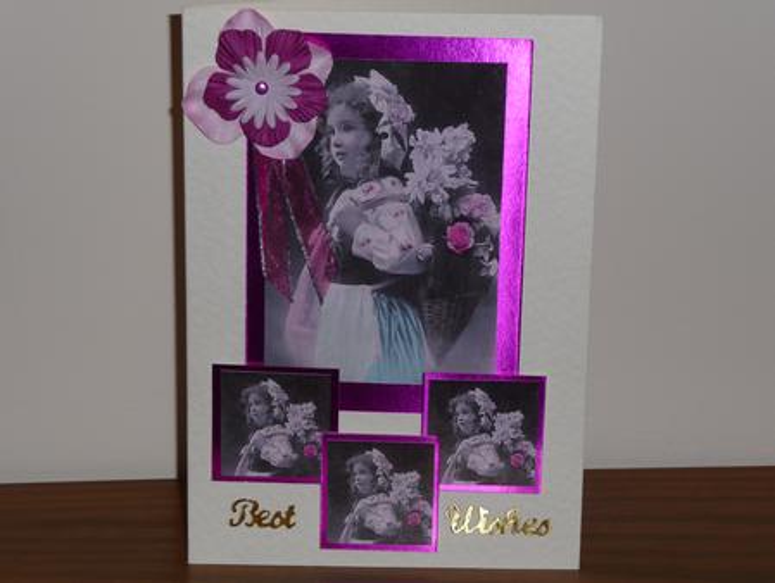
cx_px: 388
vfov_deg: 14.4
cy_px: 292
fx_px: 2309
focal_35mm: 103
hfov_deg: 19.1
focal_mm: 17.5
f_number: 4.7
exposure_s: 1/40
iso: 100
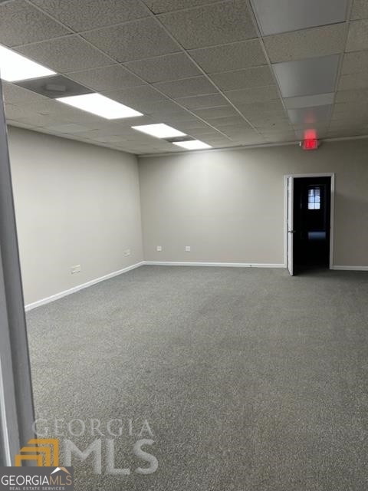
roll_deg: +3.3
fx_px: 369
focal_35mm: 26
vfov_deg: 67.3
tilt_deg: -6.1
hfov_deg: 53.1
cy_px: 246
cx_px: 184
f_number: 1.5
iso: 100
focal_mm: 5.7
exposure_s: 1/120
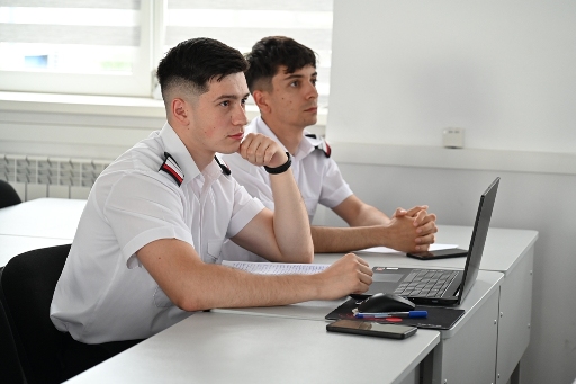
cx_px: 288
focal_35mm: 90
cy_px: 192
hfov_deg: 22.6
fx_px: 1439
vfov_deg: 15.2
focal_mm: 90
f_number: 4
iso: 1600
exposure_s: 1/125
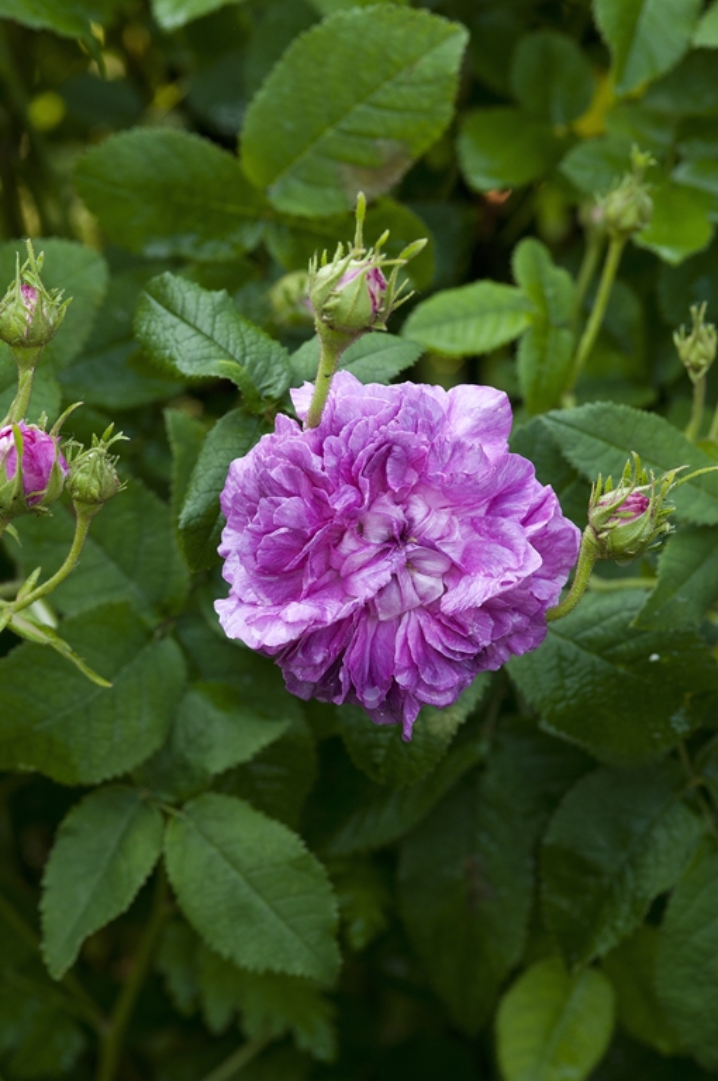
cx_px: 359
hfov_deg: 8.7
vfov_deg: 13.1
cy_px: 540
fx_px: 4724
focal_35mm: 158
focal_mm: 105
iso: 200
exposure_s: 1/60
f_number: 6.3
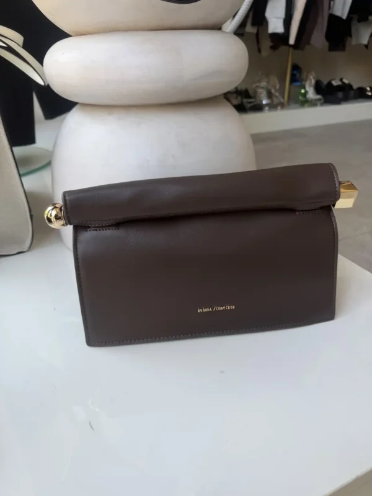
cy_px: 248
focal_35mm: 24
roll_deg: +0.6
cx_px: 186
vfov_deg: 71.6
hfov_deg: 56.8
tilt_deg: -29.2
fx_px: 344
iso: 80
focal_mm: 6.76
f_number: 1.78
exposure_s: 1/121
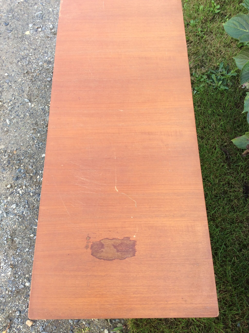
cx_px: 124
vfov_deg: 56.9
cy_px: 166
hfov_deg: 44.1
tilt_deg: -67.7
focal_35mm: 32
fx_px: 308
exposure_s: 1/115
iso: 32
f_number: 2.4
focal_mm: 3.3
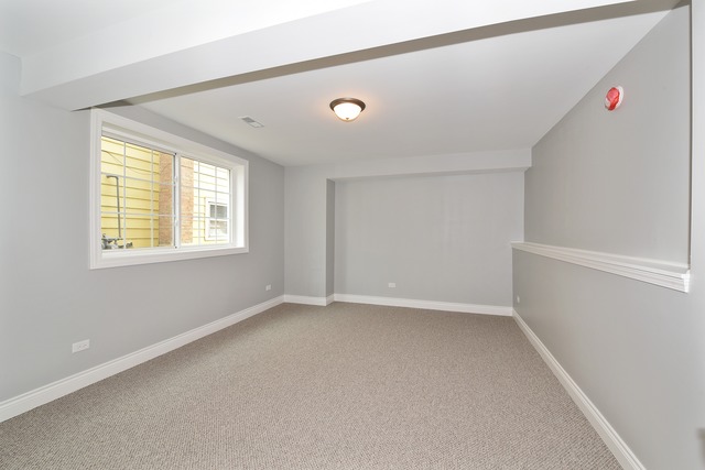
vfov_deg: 81.2
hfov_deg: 104.2
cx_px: 352
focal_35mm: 14
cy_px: 235
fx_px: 274
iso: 320
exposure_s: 1/15
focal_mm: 14
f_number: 11
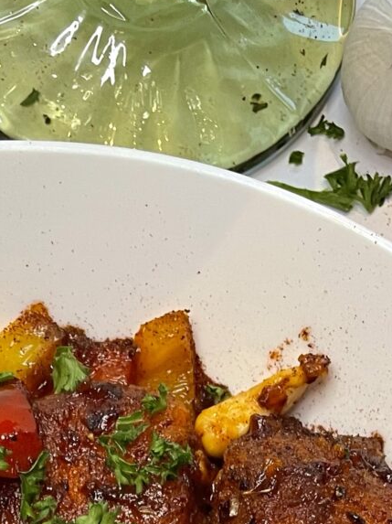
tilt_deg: -84.3
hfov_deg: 15.5
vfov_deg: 17.7
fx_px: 1406
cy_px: 895
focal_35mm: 93
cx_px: -31
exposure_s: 1/50
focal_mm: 4.2
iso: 100
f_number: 1.6
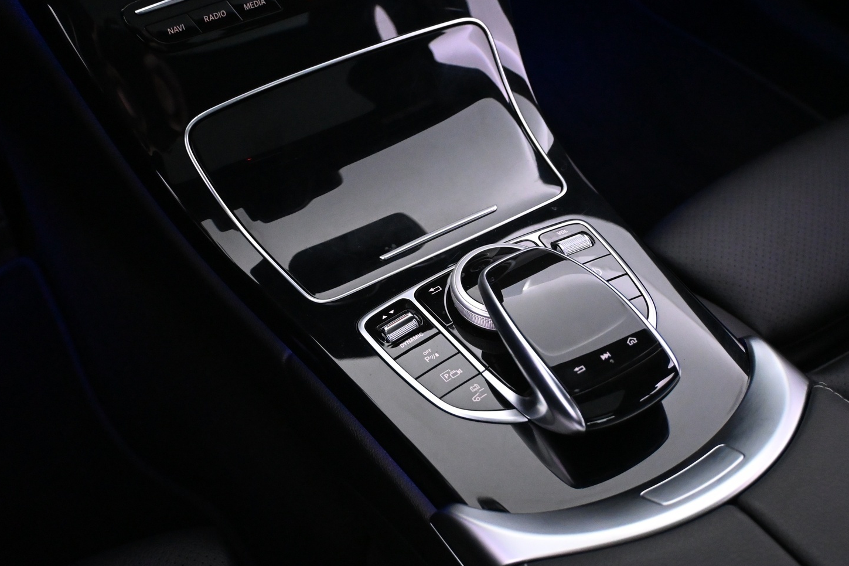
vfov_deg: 34.6
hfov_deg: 50.0
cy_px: 287
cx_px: 438
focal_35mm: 39
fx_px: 909
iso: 5600
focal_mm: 23
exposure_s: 1/60
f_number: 4.2
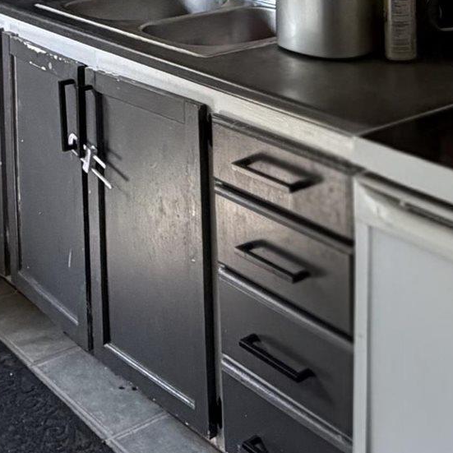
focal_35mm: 69
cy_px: -100
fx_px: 1022
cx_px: 280
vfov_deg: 22.8
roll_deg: -0.5
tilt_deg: -4.8
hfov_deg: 24.9
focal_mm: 2.22
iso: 320
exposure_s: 1/122
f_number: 2.2
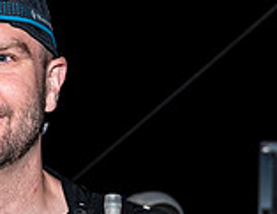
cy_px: 226
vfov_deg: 10.4
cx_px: -116
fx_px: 1164
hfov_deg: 13.0
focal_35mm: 144
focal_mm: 31
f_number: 4
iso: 320
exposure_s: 1/200
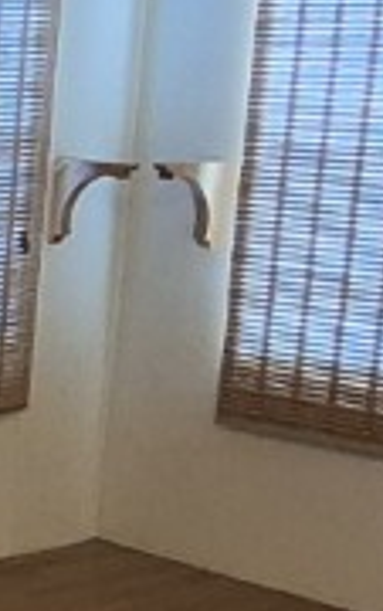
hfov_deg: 10.6
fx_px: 1831
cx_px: -464
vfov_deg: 18.8
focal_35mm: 110
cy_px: 448
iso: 800
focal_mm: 1.74
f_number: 2.2
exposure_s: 1/60
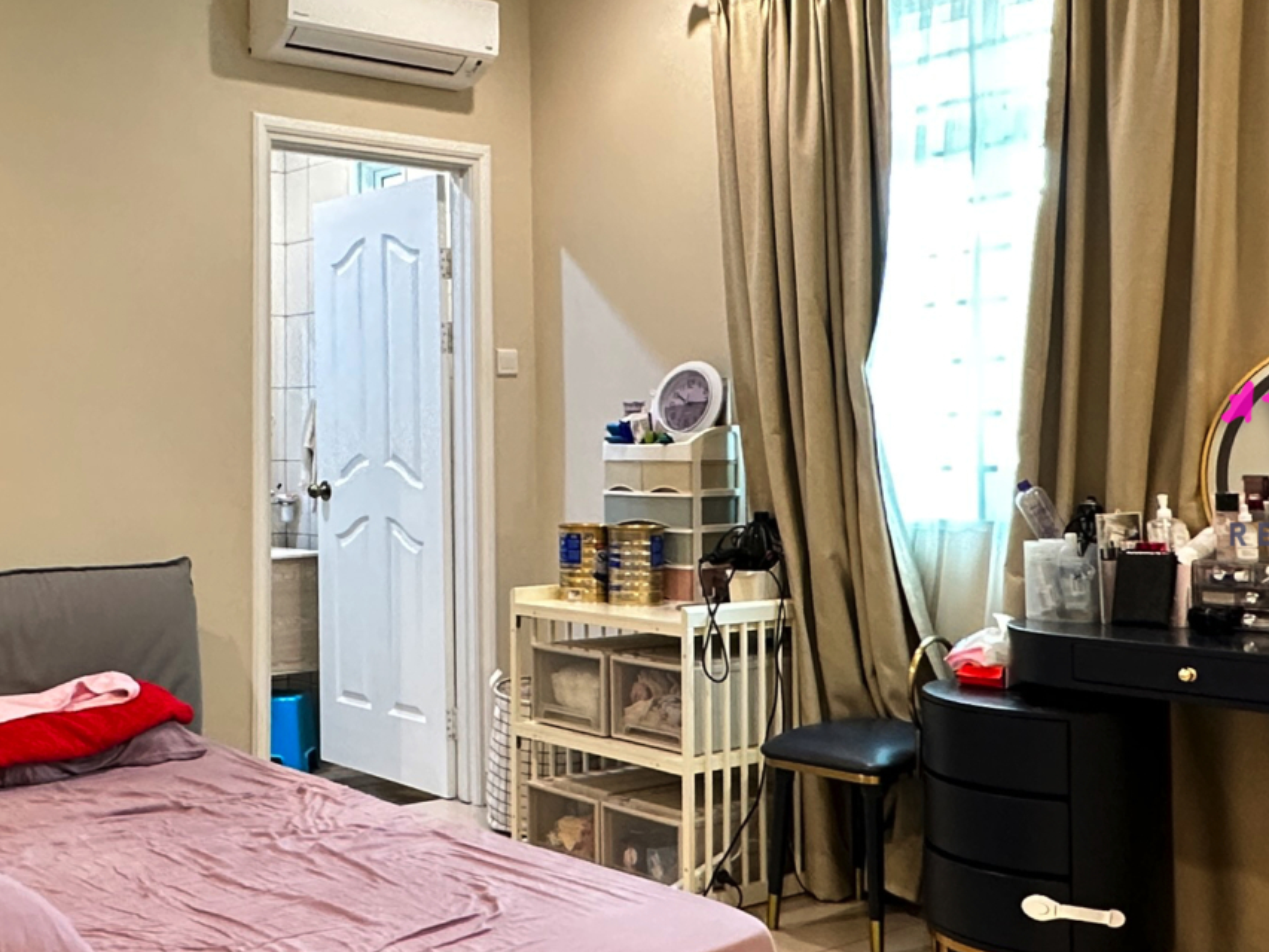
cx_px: 347
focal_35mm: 42
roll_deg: +0.4
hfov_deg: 43.6
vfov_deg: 34.3
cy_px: 405
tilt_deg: +0.9
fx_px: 1540
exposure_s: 1/50
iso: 250
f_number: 2.2
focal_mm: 2.22
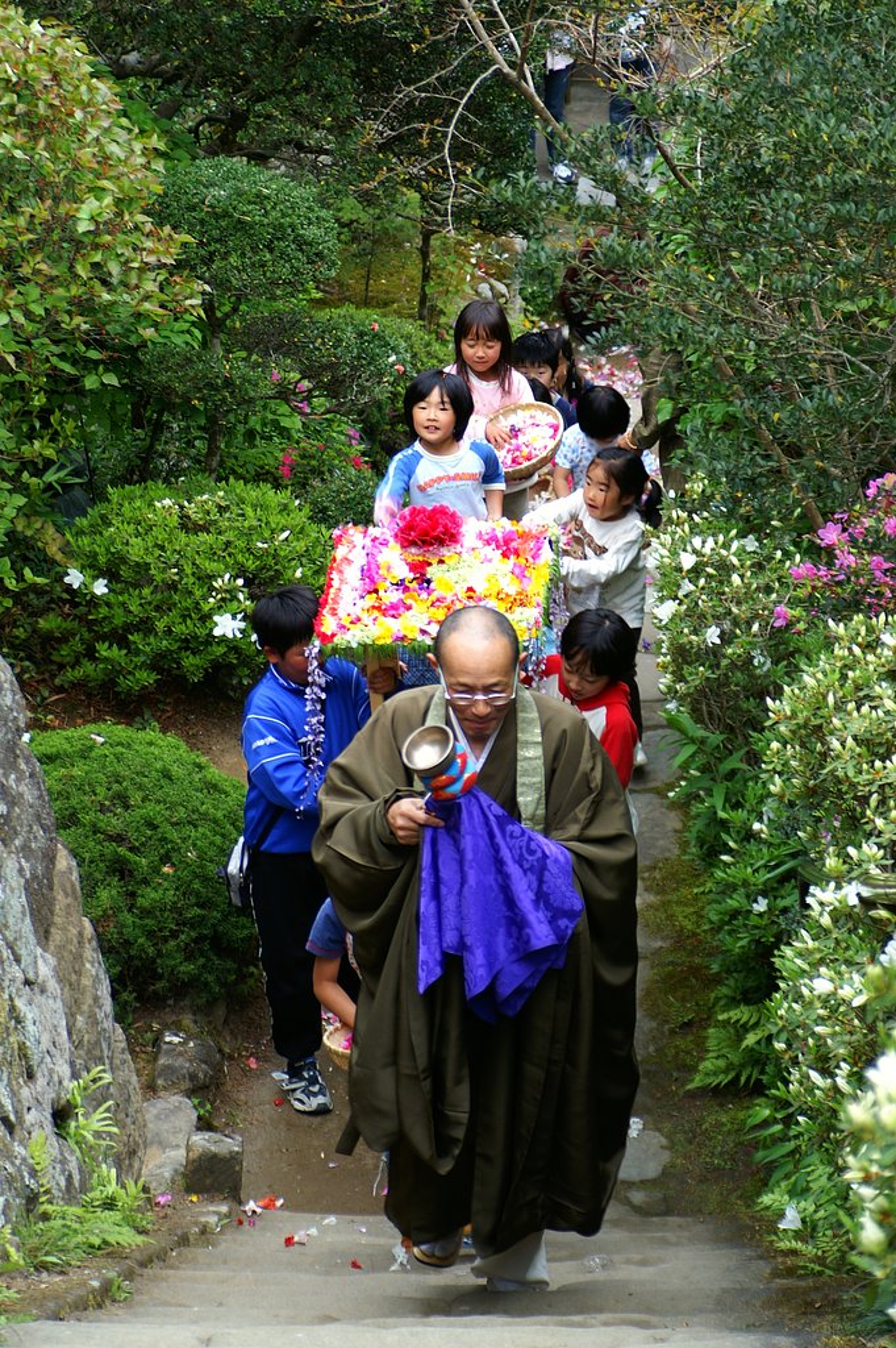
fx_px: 5048
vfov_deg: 15.2
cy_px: 674
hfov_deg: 10.1
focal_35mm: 135
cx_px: 448
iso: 200
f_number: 6.3
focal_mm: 90
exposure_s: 1/80
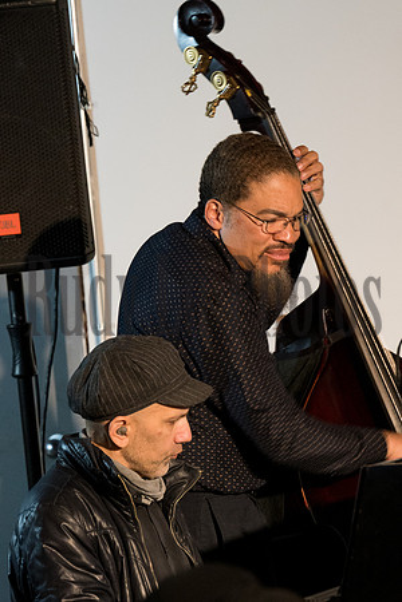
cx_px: 201
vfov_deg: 8.1
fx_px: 4271
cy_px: 301
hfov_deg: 5.4
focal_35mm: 255
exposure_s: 1/30
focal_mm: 170
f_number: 5.6
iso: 6400
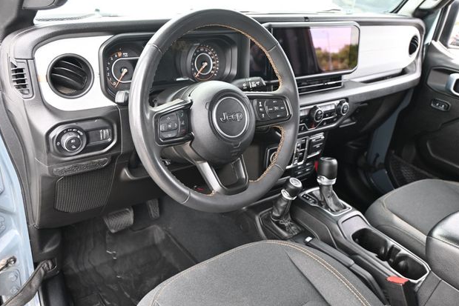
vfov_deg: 41.4
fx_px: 405
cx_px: 231
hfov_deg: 59.1
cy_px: 156
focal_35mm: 32
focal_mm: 20.5
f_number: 3.8
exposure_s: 1/160
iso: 400
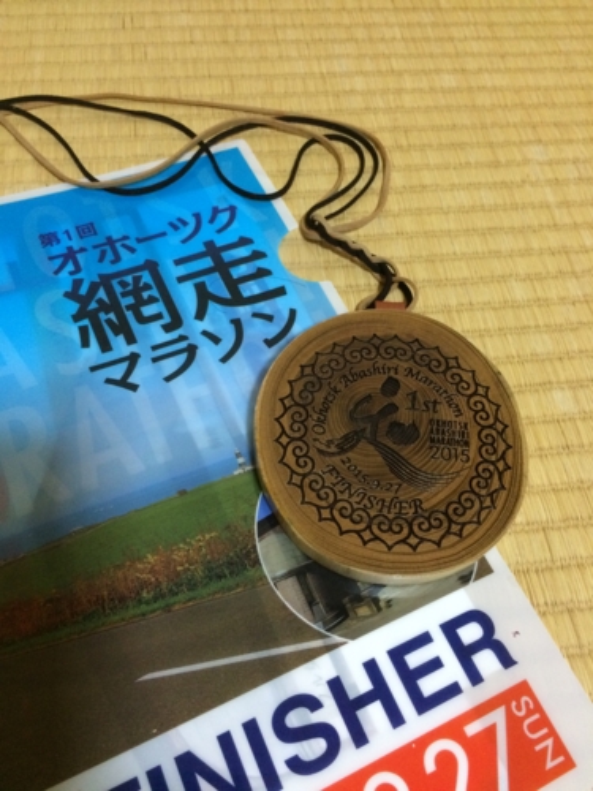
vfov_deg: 61.7
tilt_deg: -59.7
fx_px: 662
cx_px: 296
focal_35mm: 29
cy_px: 396
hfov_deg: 48.2
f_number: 2.2
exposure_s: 1/33
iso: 320
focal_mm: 4.15
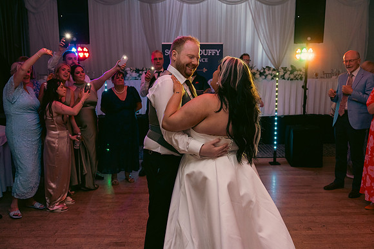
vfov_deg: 40.0
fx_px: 343
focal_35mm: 33
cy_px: 124
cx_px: 187
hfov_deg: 57.2
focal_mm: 33
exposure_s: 1/160
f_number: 3.5
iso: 2500
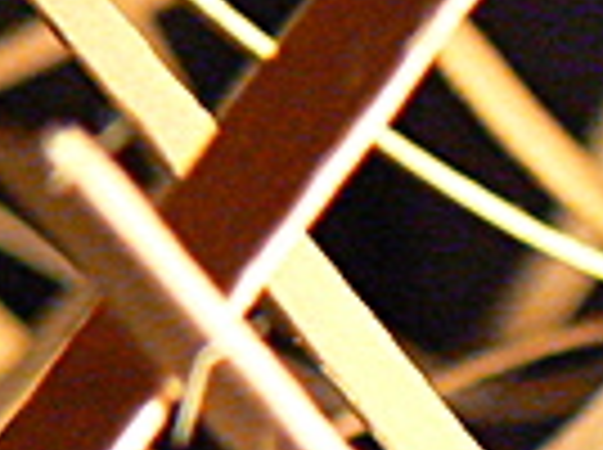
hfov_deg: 4.8
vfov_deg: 3.6
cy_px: 1015
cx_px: 1240
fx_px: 7129
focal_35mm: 410
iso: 400
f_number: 3.2
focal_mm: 14.9
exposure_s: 1/20
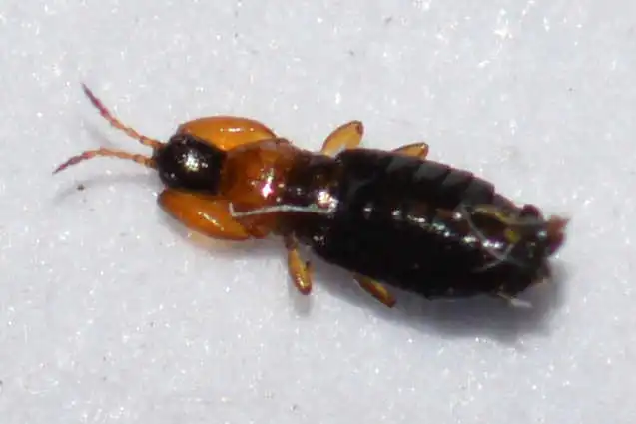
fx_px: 2650
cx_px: 318
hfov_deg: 13.7
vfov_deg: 9.2
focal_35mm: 150
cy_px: 212
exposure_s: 1/200
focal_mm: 100
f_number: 20
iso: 100
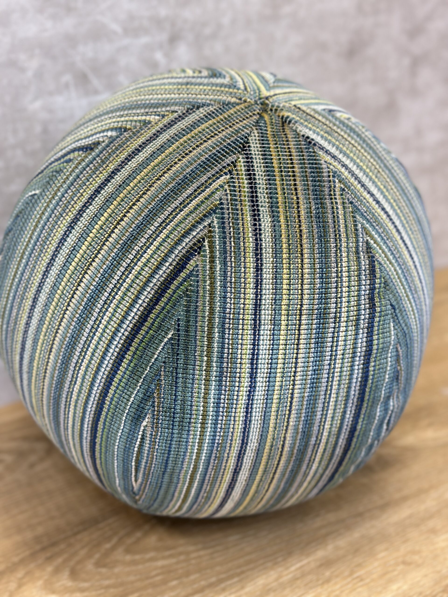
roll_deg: +2.3
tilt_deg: -26.9
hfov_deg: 30.3
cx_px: 224
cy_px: 298
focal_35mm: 48
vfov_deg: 39.7
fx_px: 828
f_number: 1.78
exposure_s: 1/120
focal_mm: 6.86
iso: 100
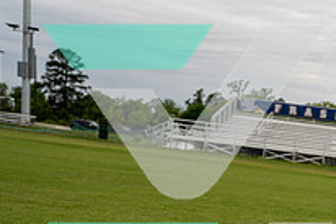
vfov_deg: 16.7
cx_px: 463
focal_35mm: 76
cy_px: 310
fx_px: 709
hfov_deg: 23.0
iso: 200
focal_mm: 27
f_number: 5
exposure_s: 1/250
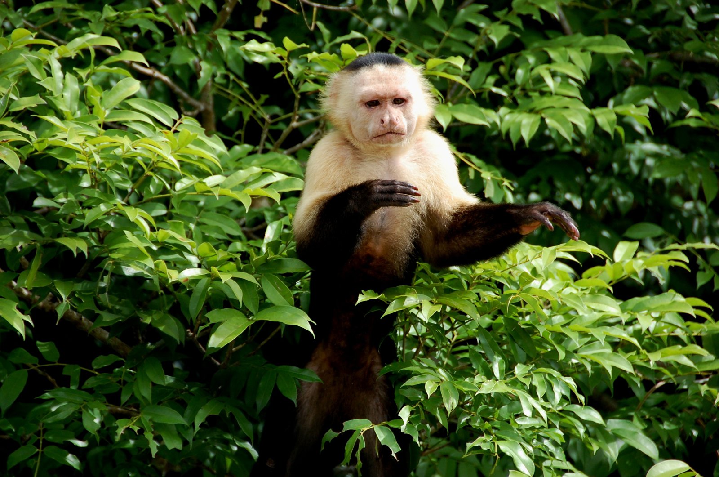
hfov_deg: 6.9
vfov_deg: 4.6
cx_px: 360
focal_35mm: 300
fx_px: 5981
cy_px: 238
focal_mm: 200
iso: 400
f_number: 5.6
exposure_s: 1/640
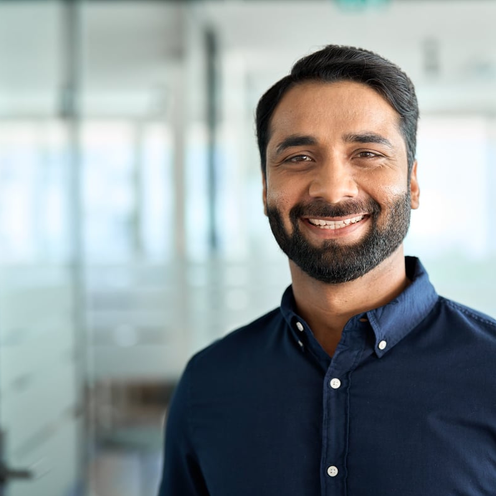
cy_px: 248
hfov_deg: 26.6
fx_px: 1038
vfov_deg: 26.9
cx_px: 351
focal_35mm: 64
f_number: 1.8
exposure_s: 1/200
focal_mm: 50
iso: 250
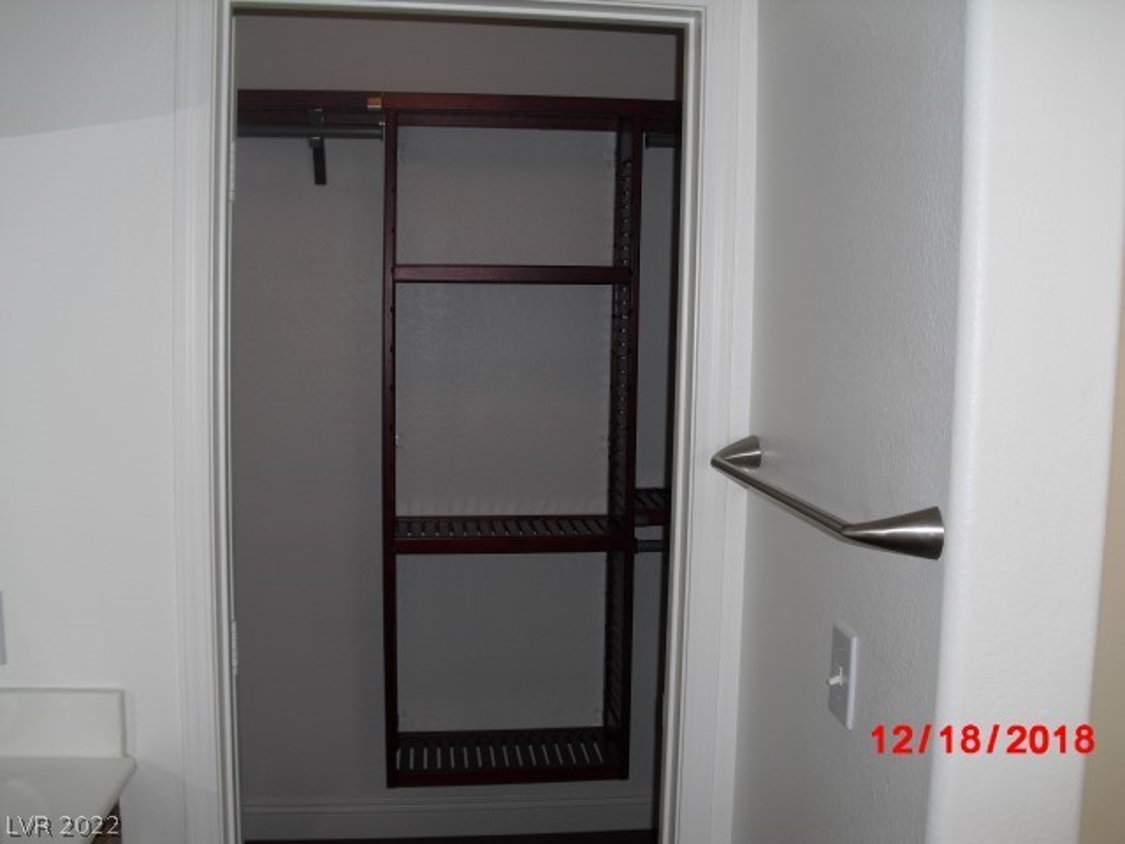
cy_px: 422
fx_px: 1170
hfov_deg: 51.4
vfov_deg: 39.7
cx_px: 562
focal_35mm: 36
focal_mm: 6.3
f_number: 3.1
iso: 100
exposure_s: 1/60
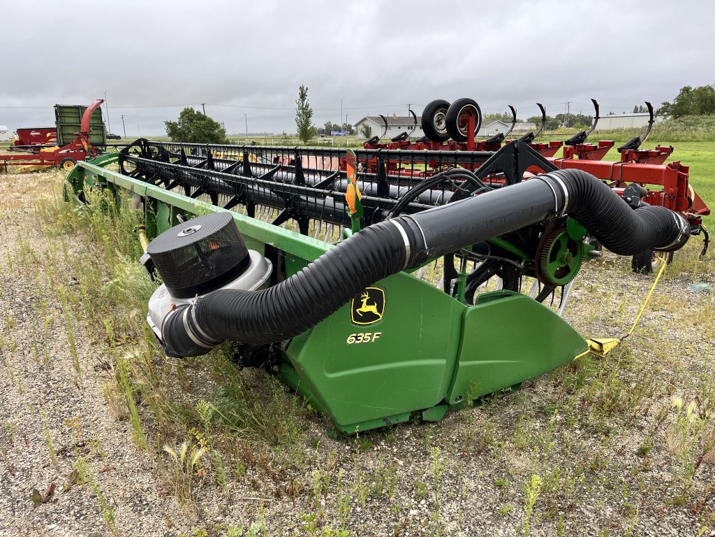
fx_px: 537
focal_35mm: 26
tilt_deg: -13.0
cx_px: 358
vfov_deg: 53.1
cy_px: 268
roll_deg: -0.1
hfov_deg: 67.3
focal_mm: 5.1
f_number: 1.6
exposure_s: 1/467
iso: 50
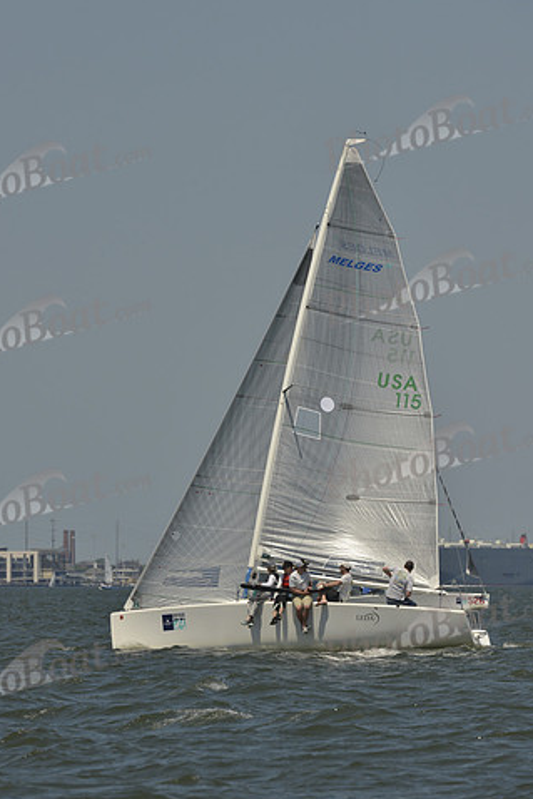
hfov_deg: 3.8
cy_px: 394
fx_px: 8077
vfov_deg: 5.7
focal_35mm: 364
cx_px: 238
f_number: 8
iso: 200
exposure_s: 1/1250
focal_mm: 300
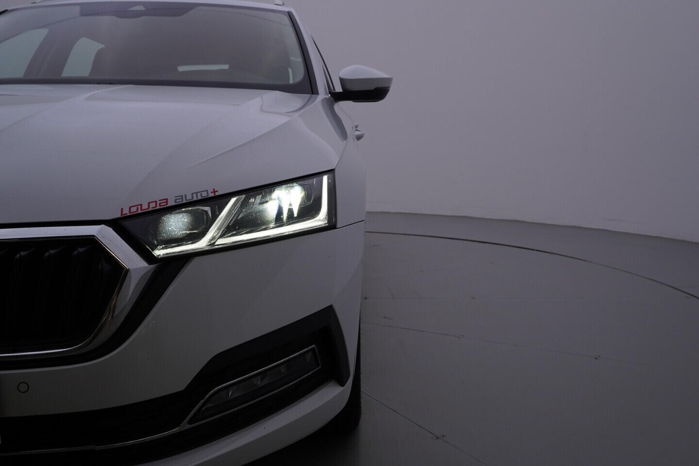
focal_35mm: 36
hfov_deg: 53.1
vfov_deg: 36.9
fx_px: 699
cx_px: 350
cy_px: 233
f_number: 5.6
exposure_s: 1/160
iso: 125
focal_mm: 24
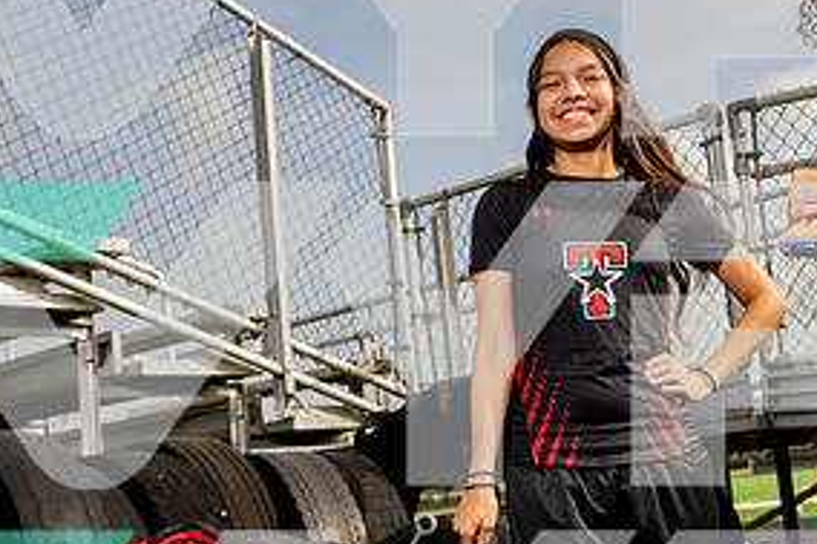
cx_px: 575
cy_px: 335
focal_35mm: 49
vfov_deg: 27.4
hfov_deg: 39.6
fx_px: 1111
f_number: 5.6
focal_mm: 24
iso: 100
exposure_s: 1/250
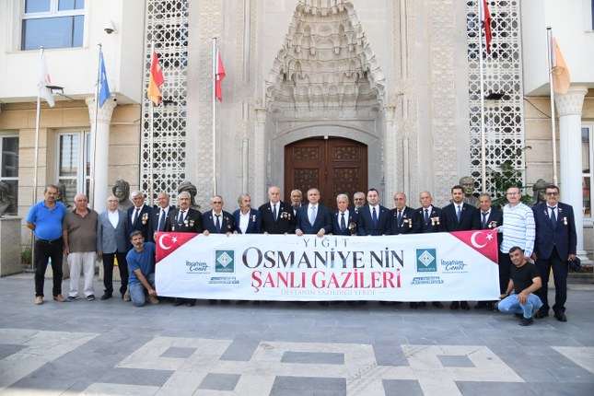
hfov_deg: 73.7
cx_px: 297
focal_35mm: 24
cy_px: 198
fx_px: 396
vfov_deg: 53.1
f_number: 5.6
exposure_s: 1/1000
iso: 1000
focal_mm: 24
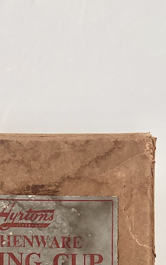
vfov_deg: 32.2
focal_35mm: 59
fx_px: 427
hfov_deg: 21.6
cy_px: 255
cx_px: 24
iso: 640
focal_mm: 5.96
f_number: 1.6
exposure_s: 1/38
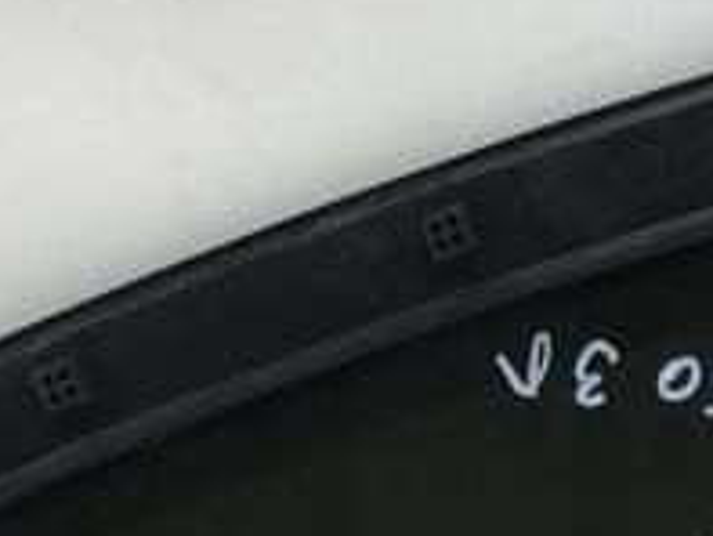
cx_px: 543
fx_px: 1937
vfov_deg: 14.7
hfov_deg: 20.7
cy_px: 786
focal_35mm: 94
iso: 25
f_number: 2.2
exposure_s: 1/122
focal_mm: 4.15
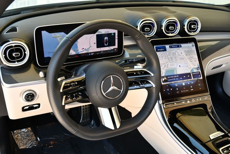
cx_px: 115
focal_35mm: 36
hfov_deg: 53.1
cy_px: 77
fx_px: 230
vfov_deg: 36.9
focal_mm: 18
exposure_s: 1/250
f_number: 4
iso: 400
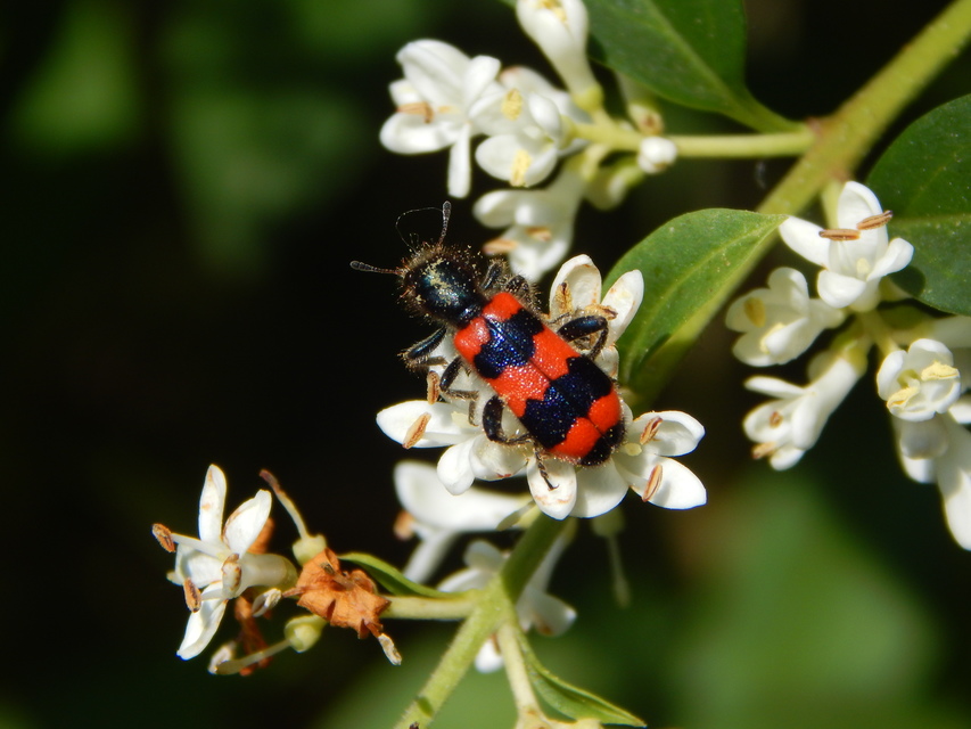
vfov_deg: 7.2
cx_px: 486
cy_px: 364
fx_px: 5807
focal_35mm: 207
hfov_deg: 9.6
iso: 125
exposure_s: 1/800
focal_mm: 37.1
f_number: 5.4
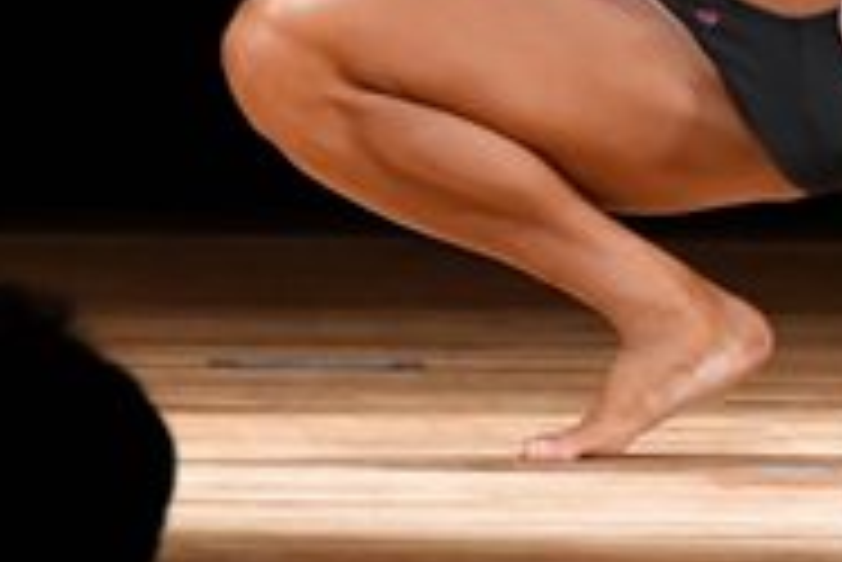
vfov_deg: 1.2
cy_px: -256
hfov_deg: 1.8
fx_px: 26145
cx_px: 921
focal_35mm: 1117
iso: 3200
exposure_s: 1/400
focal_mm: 180
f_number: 5.6
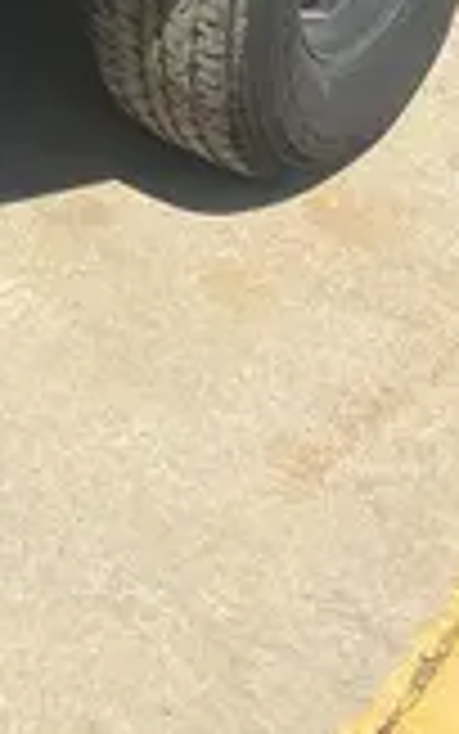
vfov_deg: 14.6
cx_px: -747
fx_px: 2480
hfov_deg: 9.2
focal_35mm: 124
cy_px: -628
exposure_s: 1/2315
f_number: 1.8
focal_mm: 4.25
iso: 32
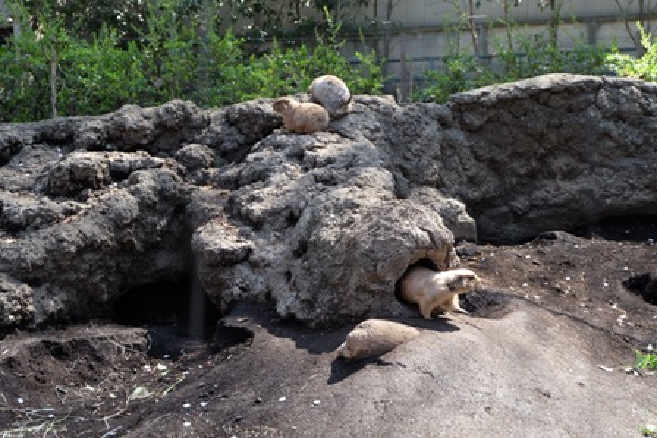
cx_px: 328
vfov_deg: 25.5
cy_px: 219
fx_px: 968
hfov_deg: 37.5
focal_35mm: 53
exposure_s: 1/125
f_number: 5
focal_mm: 35.5
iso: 250
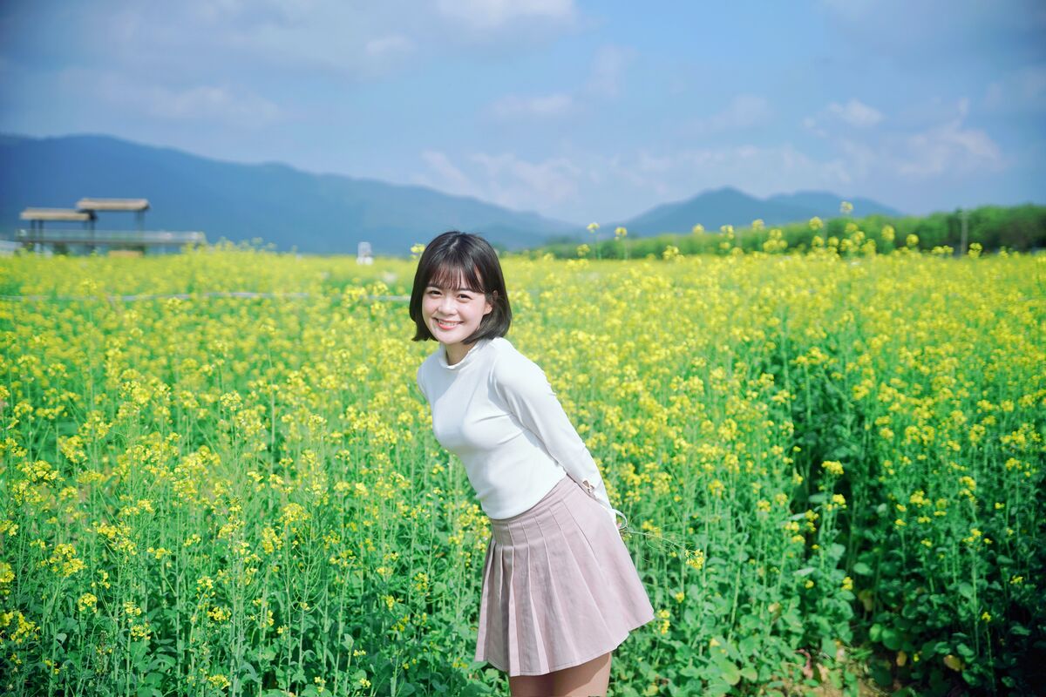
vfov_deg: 26.9
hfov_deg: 39.5
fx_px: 1458
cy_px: 348
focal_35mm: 50
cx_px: 523
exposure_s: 1/2500
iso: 100
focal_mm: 50.2
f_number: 2.8
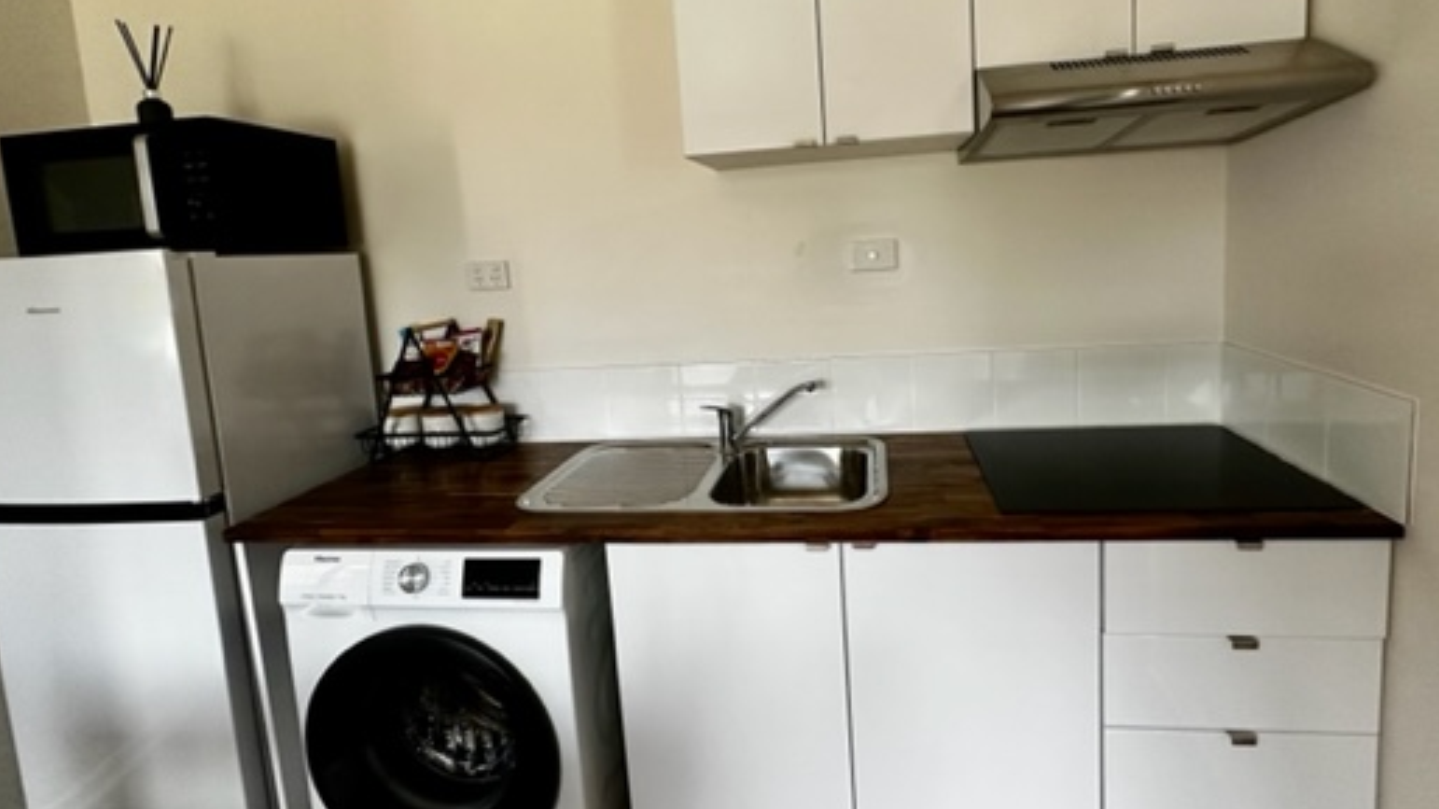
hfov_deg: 89.4
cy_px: 328
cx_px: 770
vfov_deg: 57.9
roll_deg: +3.8
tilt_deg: -7.4
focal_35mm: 19
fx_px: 725
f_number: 2.2
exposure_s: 1/100
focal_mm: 2.22
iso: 250
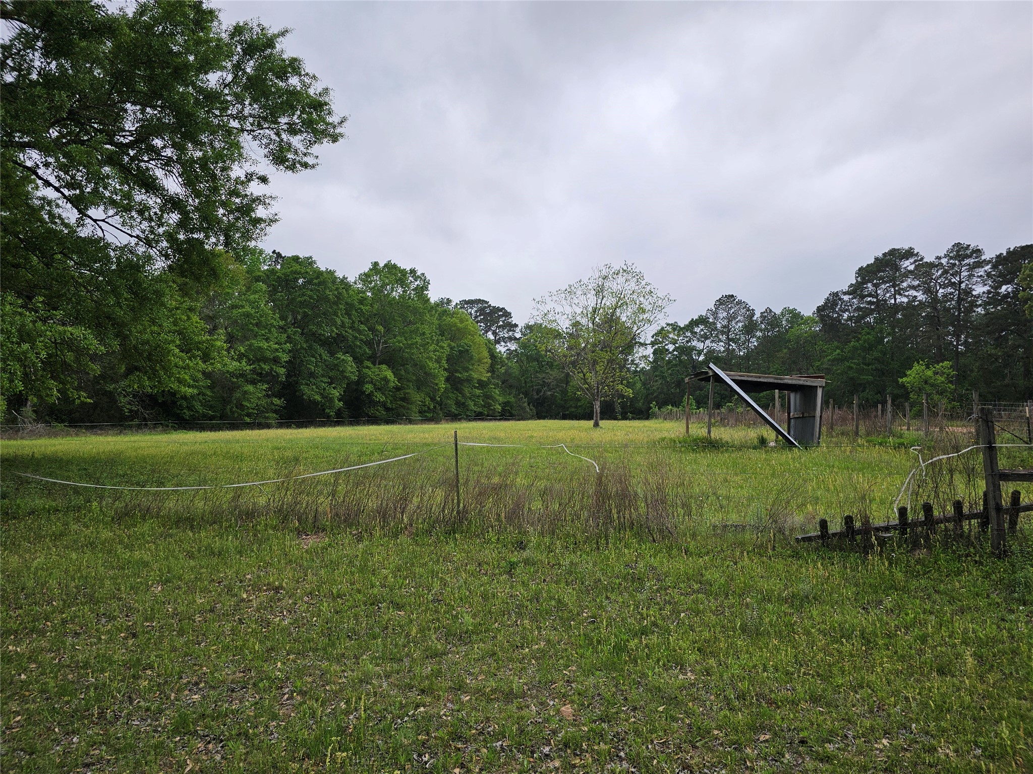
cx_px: 516
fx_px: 686
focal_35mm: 23
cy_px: 387
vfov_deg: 58.9
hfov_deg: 73.9
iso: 10
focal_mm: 6.3
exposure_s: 1/411
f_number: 1.7
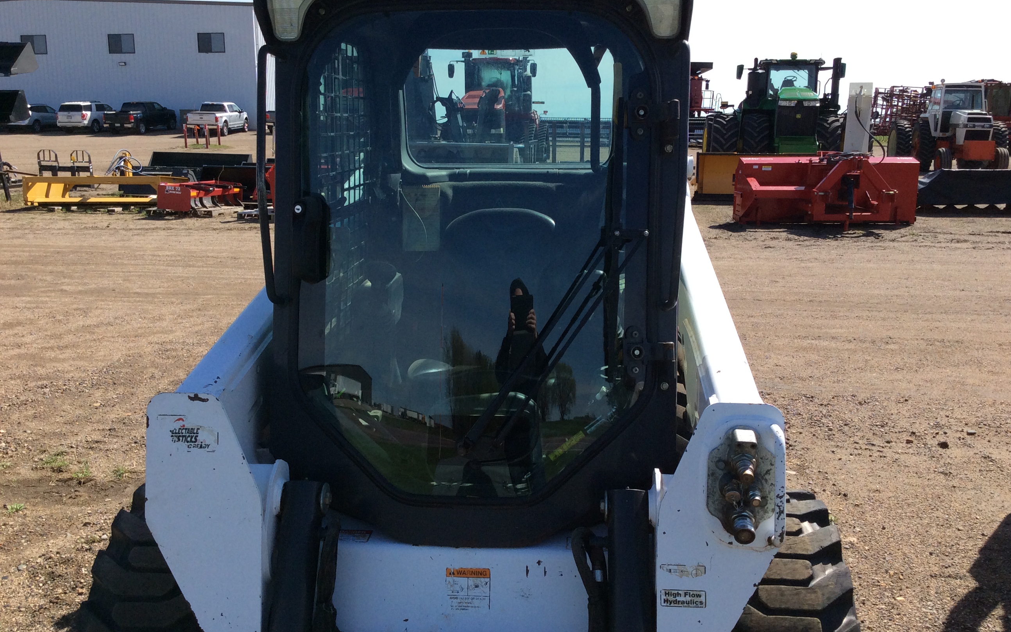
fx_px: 937
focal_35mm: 34
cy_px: 300
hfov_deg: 56.7
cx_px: 507
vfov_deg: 37.3
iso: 32
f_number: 2.4
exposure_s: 1/1330
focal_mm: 3.3
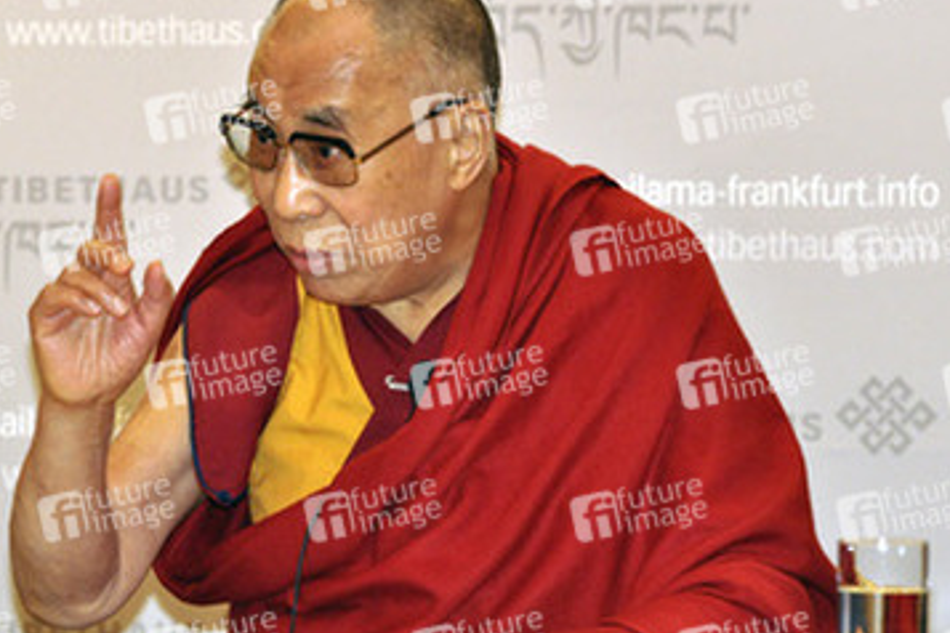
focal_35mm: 340
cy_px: 311
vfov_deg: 4.0
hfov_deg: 6.1
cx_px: 407
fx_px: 8972
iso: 2000
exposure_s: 1/100
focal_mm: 180
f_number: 5.6
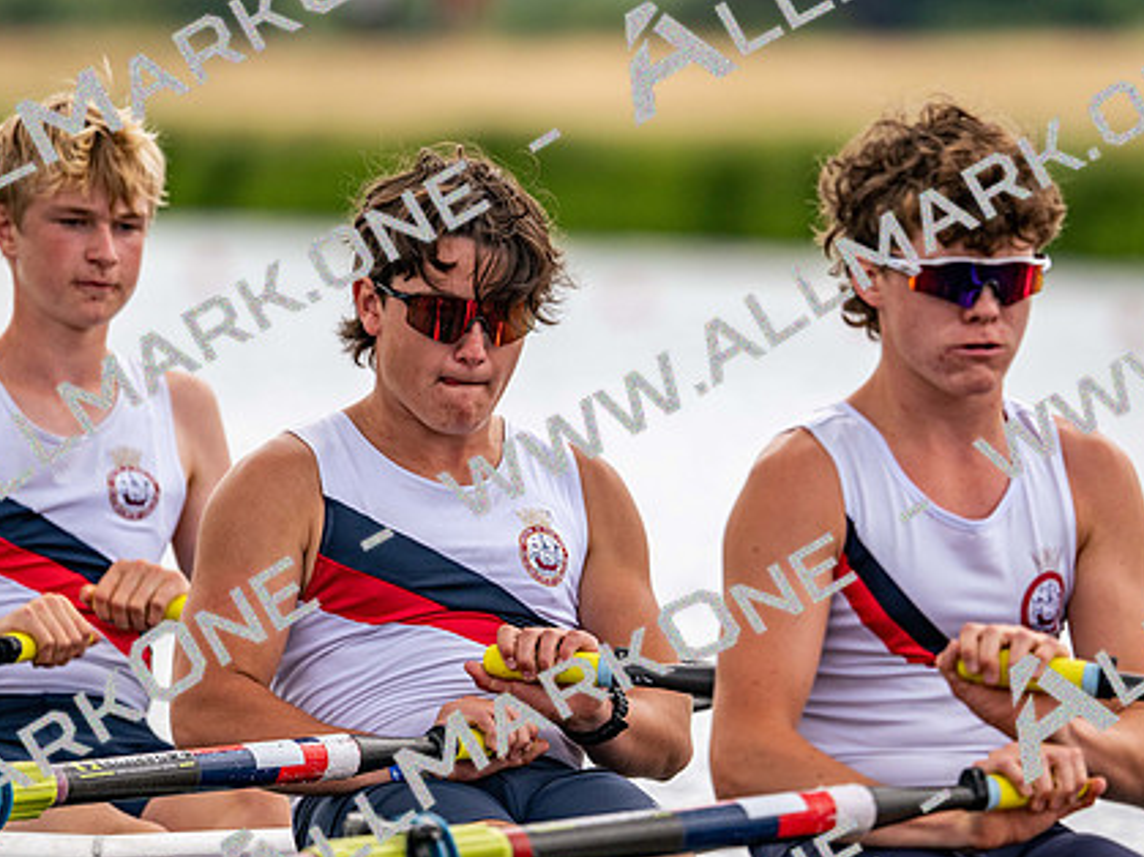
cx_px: 775
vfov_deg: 2.8
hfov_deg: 3.7
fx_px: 17610
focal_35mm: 533
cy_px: 525
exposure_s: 1/2500
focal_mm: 400
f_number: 4.5
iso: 450
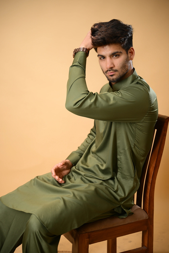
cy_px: 126
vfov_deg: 31.9
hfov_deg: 21.6
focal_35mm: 63
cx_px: 84
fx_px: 444
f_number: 2.8
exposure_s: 1/125
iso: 250
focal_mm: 63
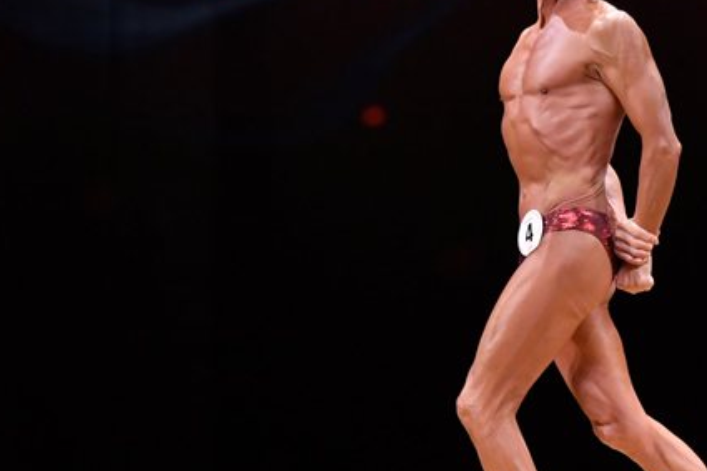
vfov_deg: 3.0
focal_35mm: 465
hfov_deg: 4.4
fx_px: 9128
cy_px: 226
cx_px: 623
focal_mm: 170
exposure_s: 1/400
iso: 4000
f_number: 5.6
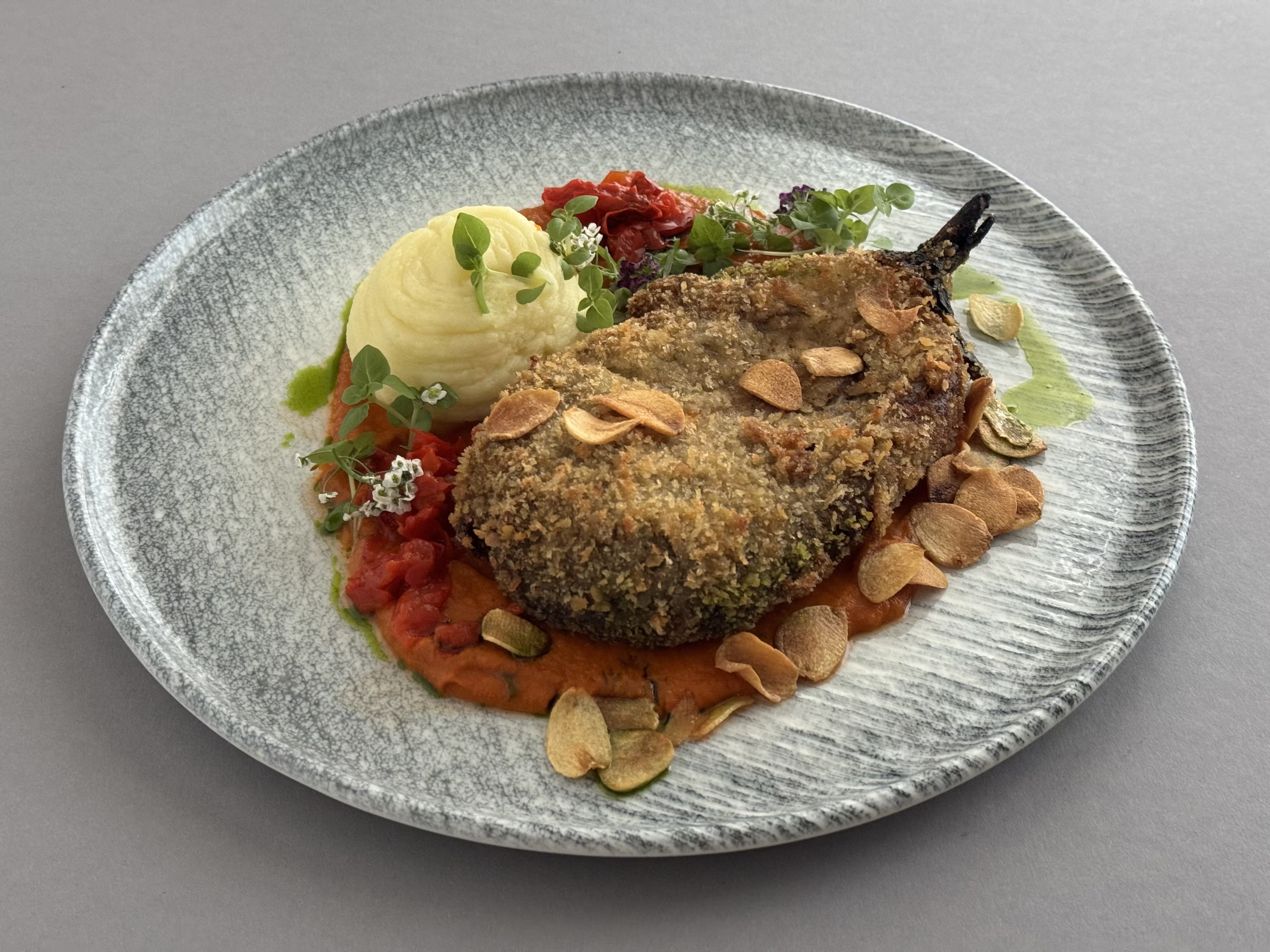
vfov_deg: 30.3
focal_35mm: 48
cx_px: 635
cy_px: 476
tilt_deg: -45.6
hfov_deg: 39.7
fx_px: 1761
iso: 250
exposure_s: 1/60
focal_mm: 6.76
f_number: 1.78
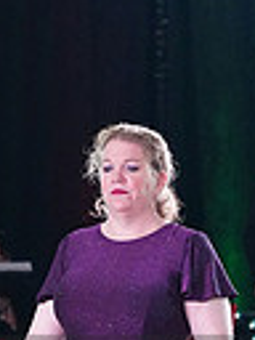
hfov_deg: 3.4
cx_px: -65
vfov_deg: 4.5
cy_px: 425
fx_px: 4273
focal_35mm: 435
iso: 6400
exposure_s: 1/400
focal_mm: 100
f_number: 5
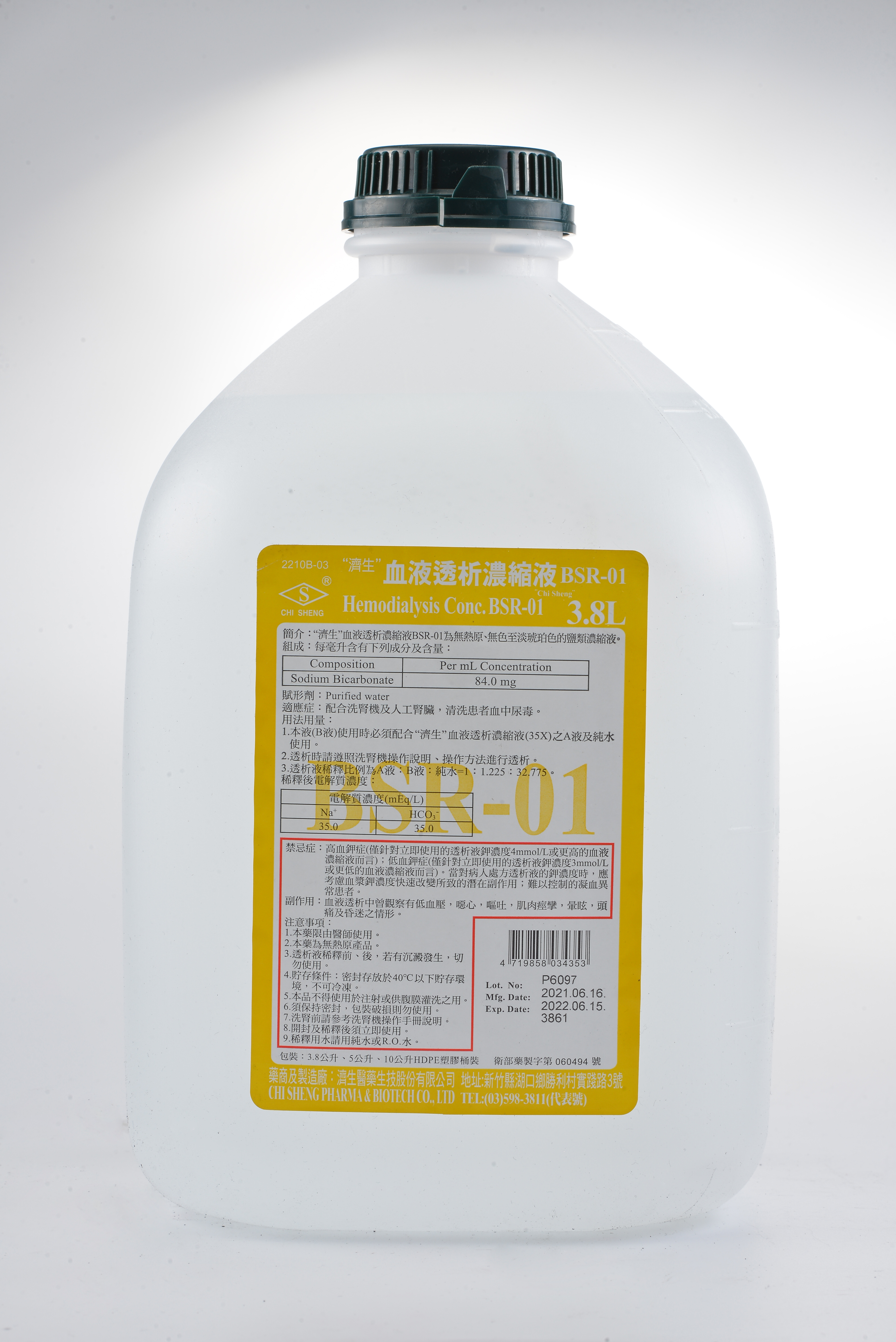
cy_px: 671
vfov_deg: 19.4
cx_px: 448
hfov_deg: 13.1
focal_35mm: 105
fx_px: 3916
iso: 200
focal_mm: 105
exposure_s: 1/15
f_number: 22
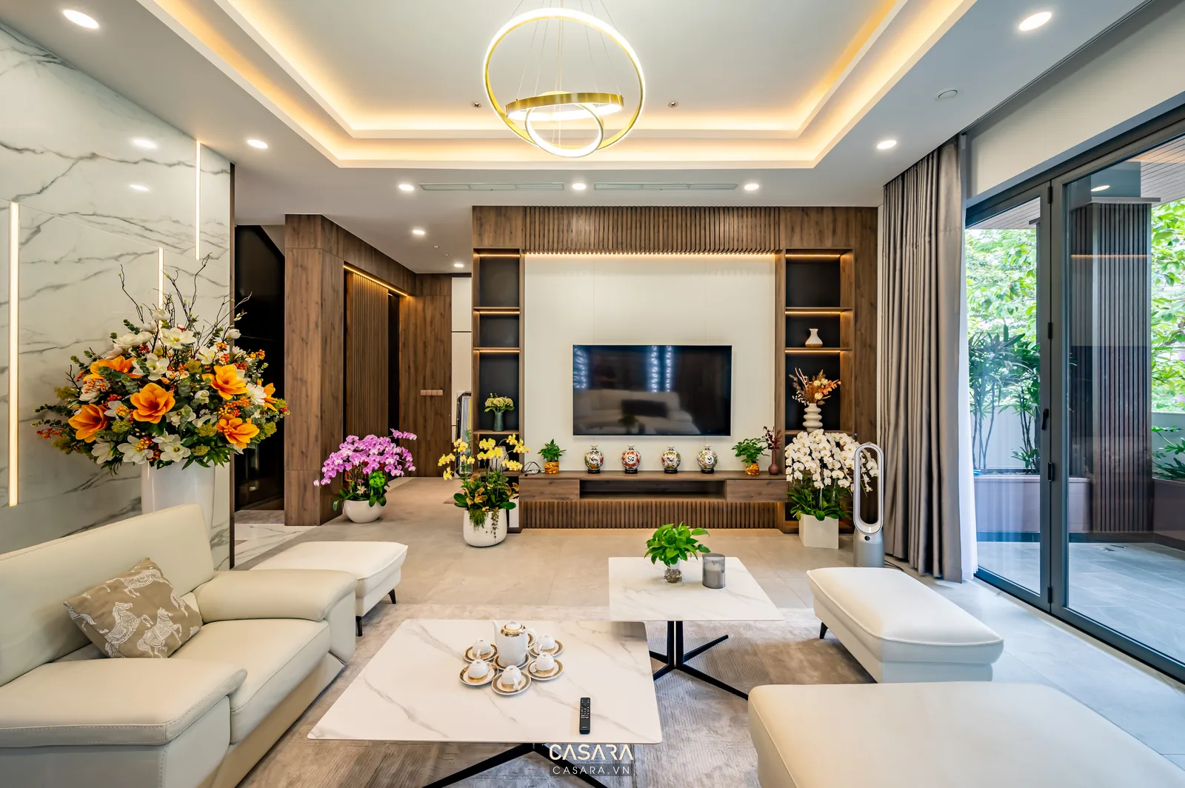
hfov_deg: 104.3
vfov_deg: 81.1
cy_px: 394
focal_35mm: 14
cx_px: 592
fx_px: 460
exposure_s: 1/30
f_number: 9
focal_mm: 14
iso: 100
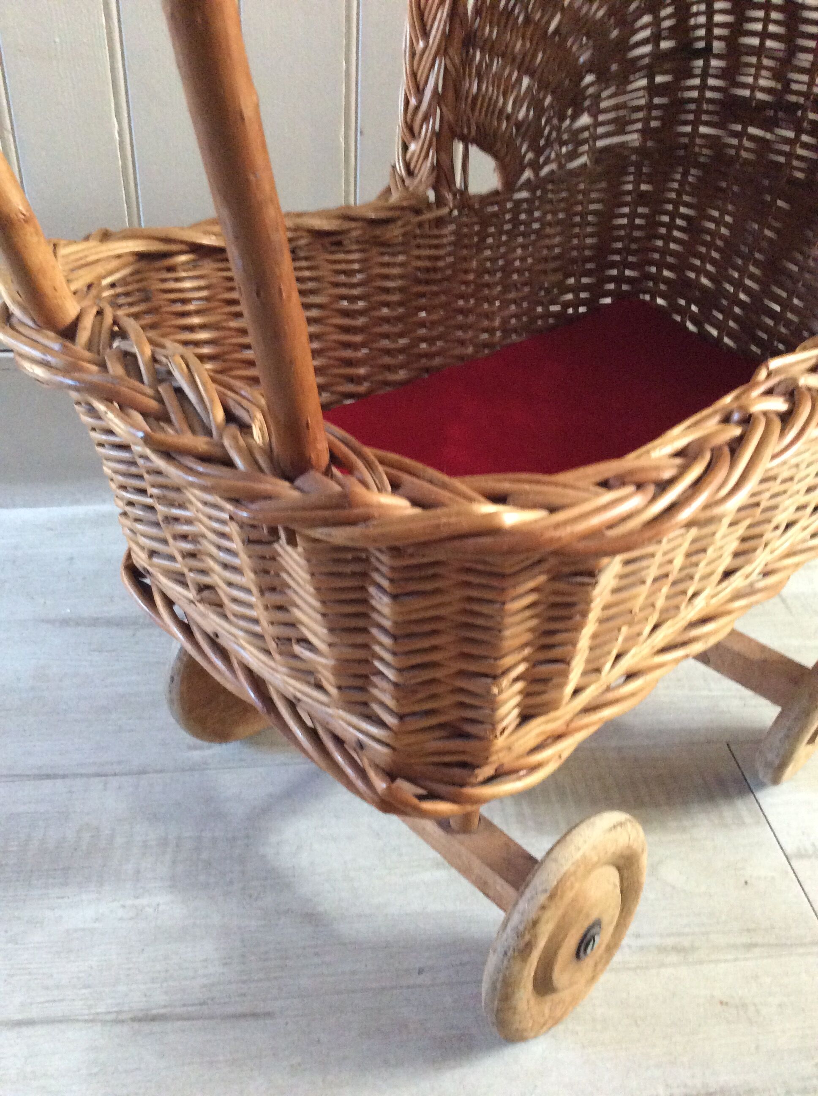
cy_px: 548
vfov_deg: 56.9
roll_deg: -3.2
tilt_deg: -34.5
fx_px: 1011
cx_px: 409
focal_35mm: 32
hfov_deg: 44.1
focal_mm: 3.3
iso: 250
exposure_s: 1/25
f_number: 2.4
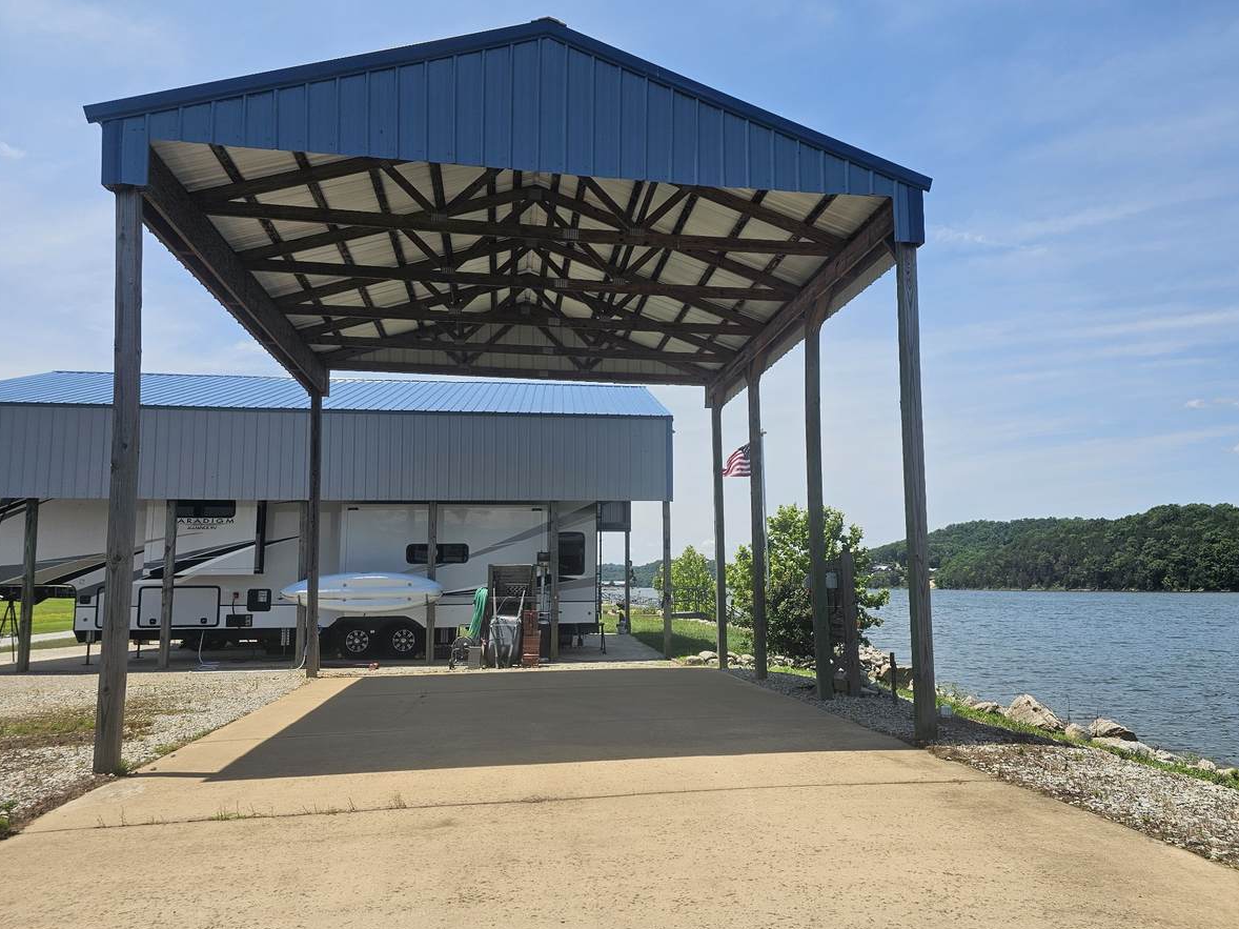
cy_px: 487
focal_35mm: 25
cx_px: 666
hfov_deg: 69.3
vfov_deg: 54.8
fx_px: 895
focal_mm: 6.3
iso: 16
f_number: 1.7
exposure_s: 1/1391
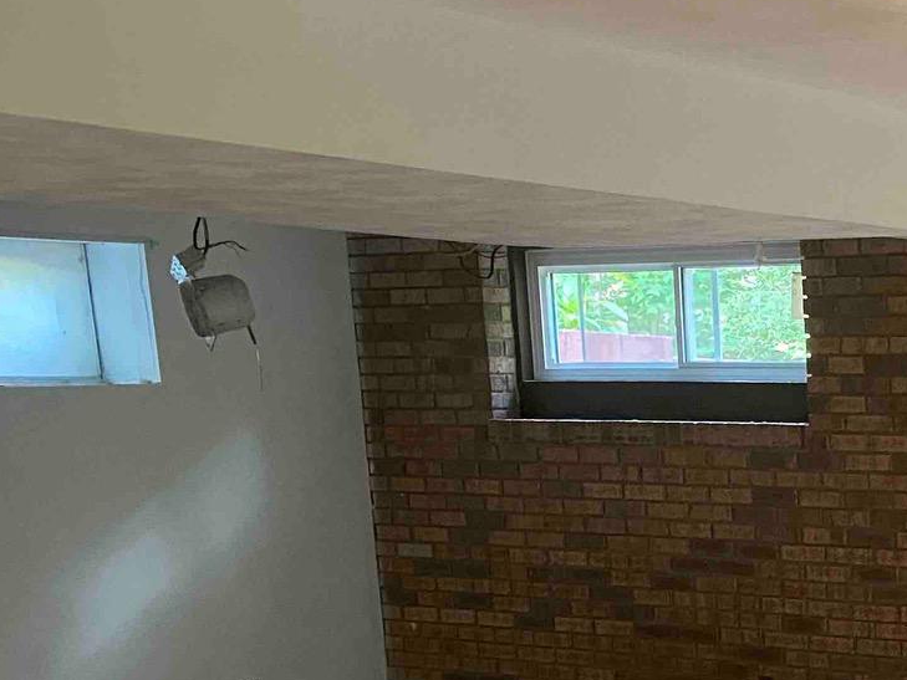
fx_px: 1913
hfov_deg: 24.1
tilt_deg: -13.6
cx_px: 1101
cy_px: 916
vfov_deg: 18.6
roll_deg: -1.0
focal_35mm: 73
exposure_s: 1/40
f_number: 1.8
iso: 400
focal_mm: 4.25
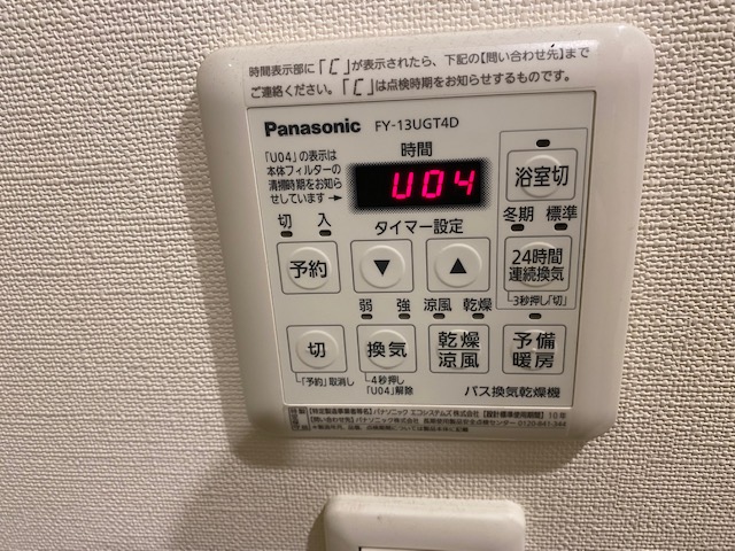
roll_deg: +1.2
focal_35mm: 26
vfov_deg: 53.1
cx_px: 368
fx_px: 552
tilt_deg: -21.4
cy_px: 276
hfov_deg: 67.3
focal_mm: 4.25
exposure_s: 1/50
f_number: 1.8
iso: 100
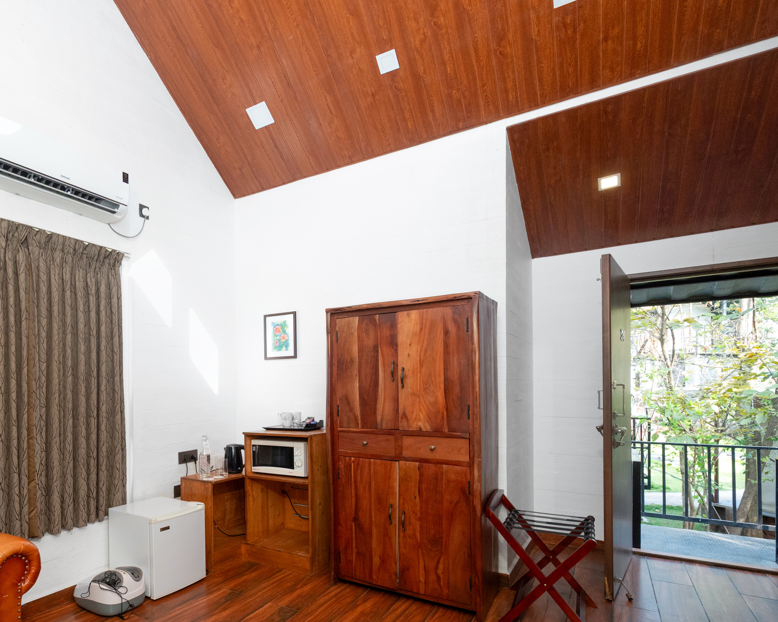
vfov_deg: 62.0
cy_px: 400
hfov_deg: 71.1
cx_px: 217
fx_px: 507
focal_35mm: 22
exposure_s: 1/200
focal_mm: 15
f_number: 8
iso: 1600
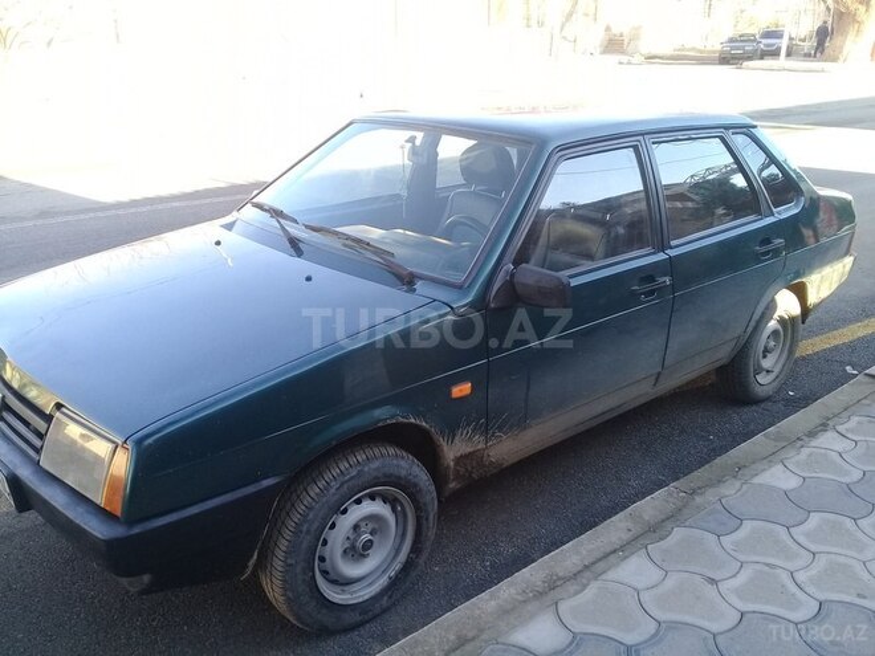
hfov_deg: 58.4
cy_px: 328
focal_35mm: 31
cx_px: 438
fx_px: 784
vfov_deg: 45.4
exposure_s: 1/100
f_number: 2.2
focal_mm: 3.3
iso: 50
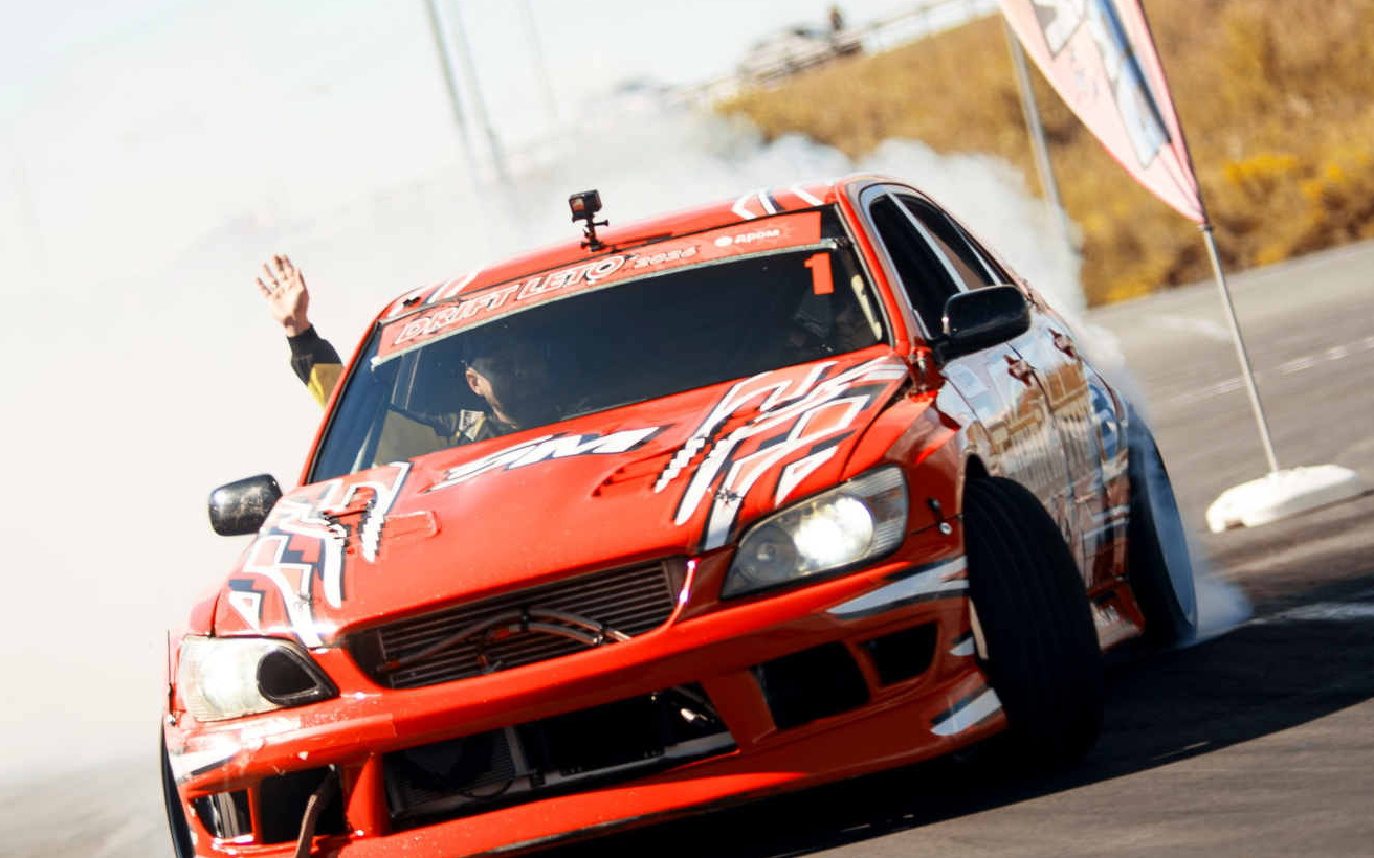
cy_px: 454
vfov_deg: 7.8
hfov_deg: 12.4
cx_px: 576
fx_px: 6328
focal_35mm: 169
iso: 100
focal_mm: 85
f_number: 1.8
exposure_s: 1/125
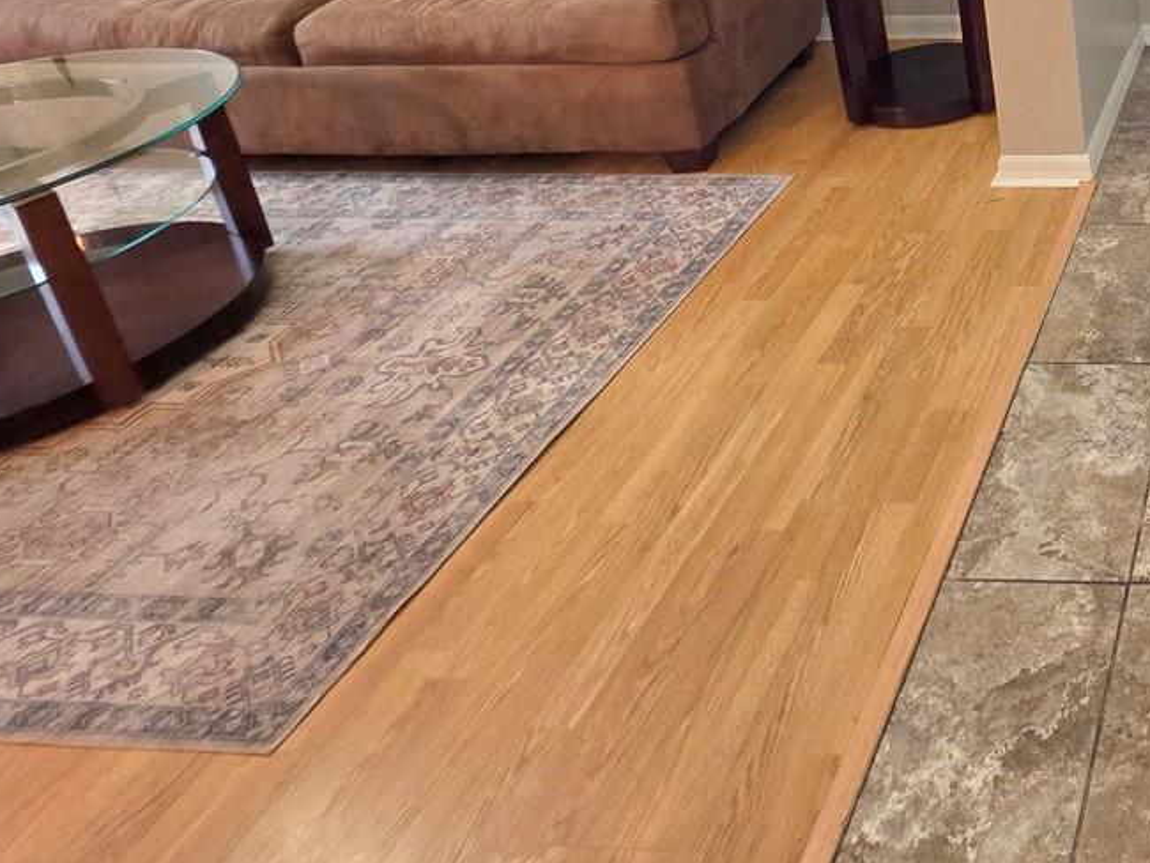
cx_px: 1246
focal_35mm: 32
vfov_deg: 38.8
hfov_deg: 44.4
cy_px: -11
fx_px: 1063
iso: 250
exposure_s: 1/60.2
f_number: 1.9
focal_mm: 2.2
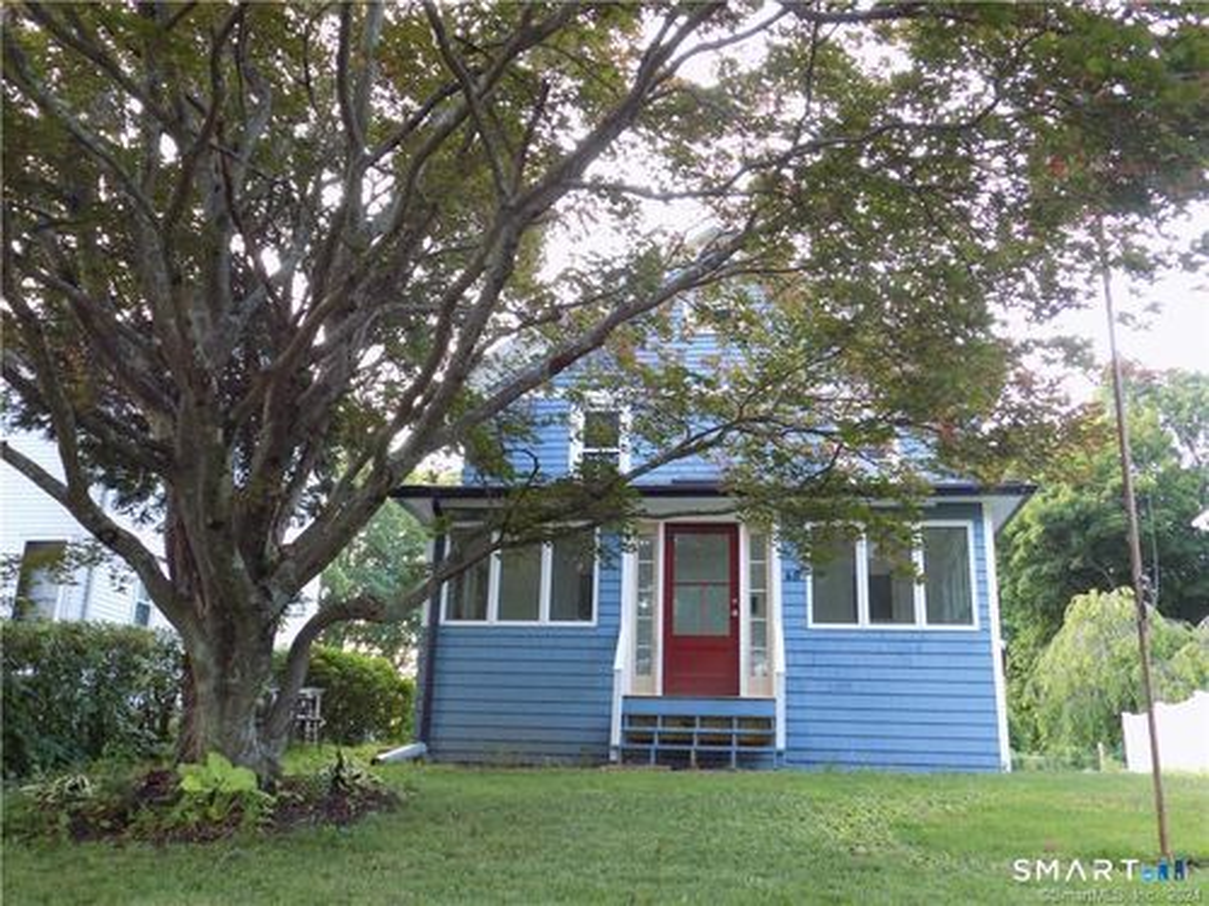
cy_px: 453
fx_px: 1048
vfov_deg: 46.8
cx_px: 604
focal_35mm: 30
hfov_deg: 60.0
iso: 280
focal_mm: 5.3
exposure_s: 1/30
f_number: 3.3
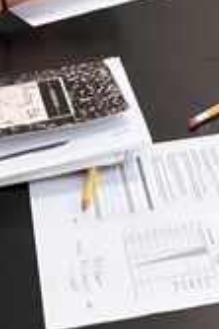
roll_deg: +0.7
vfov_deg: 11.9
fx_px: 1518
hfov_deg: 7.9
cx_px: 440
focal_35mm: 166
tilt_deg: -18.4
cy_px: -134
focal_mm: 5.96
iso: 80
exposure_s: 1/60
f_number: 1.6
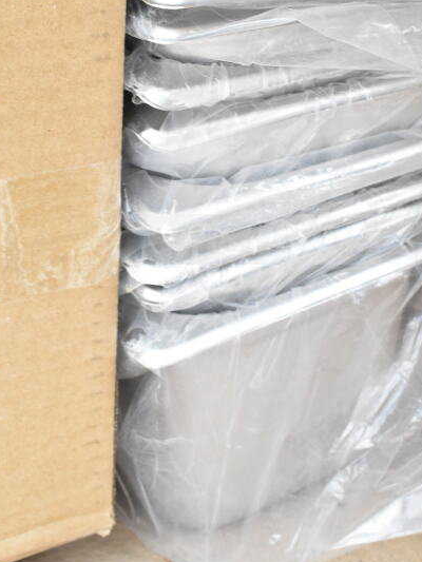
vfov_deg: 28.8
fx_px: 1086
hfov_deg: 21.9
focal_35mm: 67
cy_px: 180
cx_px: 262
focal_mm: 27
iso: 1600
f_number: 8
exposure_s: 1/250
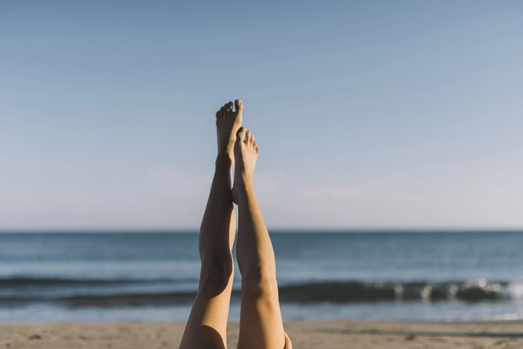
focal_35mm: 50
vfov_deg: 27.0
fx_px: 726
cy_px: 174
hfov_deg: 39.6
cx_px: 262
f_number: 1.4
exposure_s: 1/8000
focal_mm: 50
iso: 64
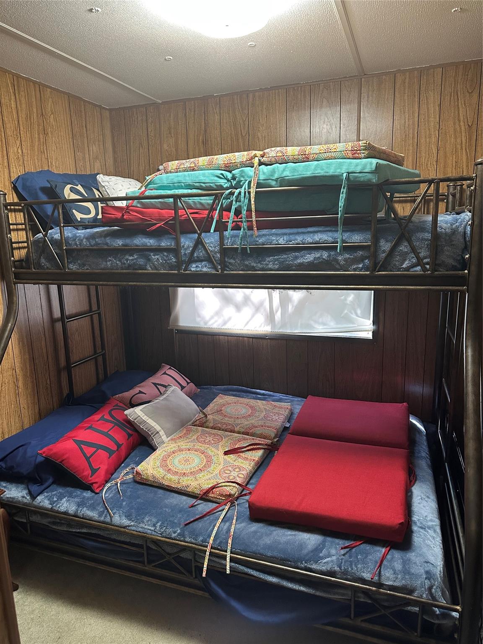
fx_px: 446
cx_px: 242
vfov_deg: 71.6
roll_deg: +0.7
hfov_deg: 56.8
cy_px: 322
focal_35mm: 24
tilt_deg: -9.9
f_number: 1.78
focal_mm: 6.86
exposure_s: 1/60
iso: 400
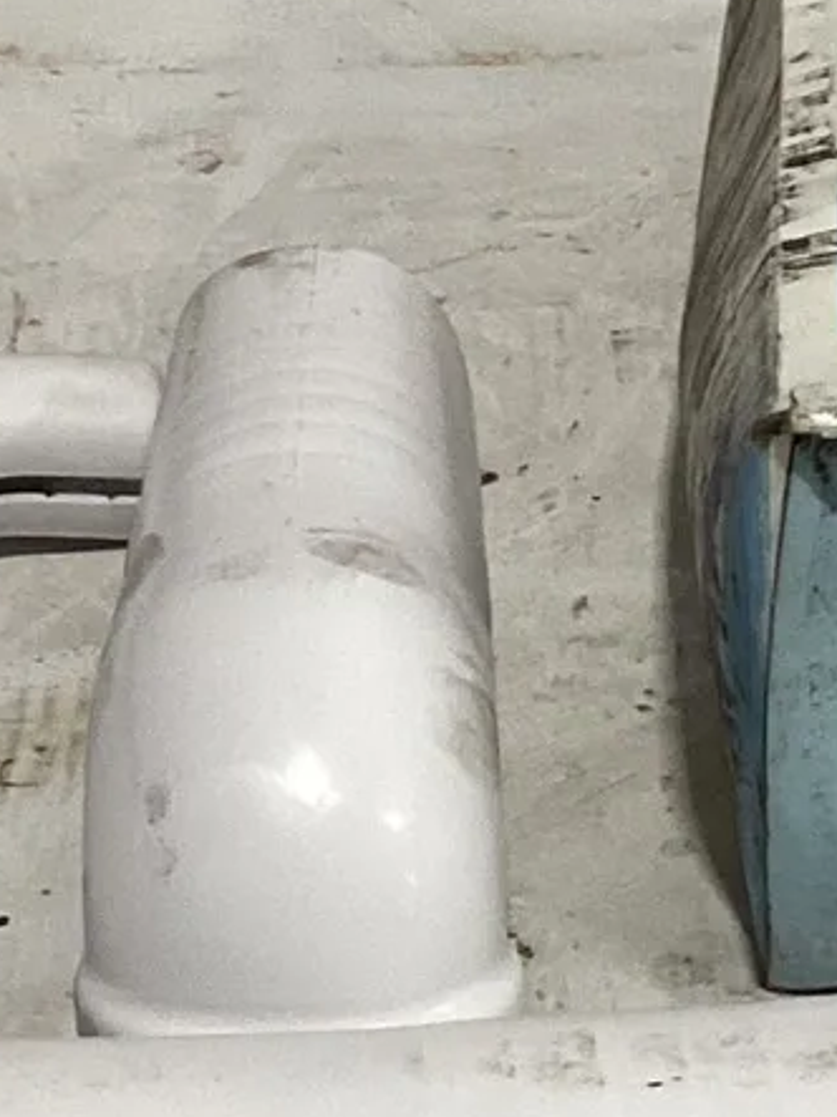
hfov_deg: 10.6
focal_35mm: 140
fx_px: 4516
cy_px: 345
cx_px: 603
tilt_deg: -26.6
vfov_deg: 14.1
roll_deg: +2.2
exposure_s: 1/50
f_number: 2.4
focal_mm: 3.3
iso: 125
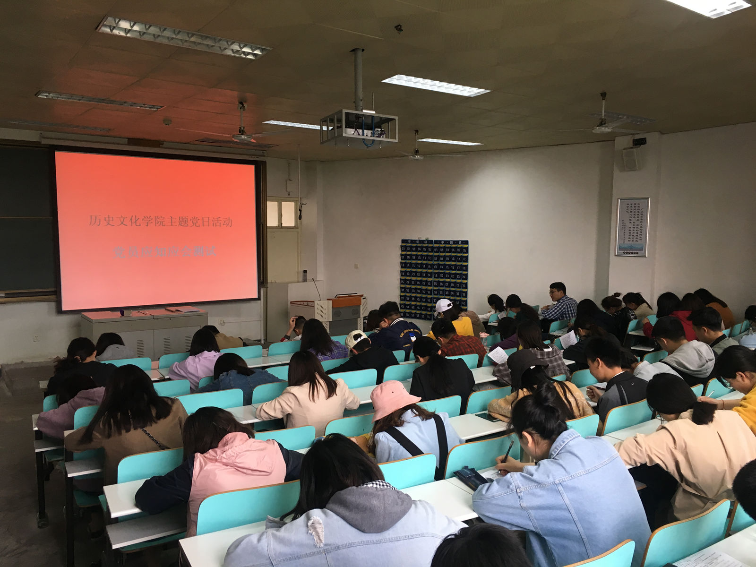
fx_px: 633
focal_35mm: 29
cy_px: 284
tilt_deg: -5.2
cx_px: 378
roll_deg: +0.2
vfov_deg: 48.2
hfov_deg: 61.7
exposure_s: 1/33
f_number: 2.2
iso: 40
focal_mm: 4.15
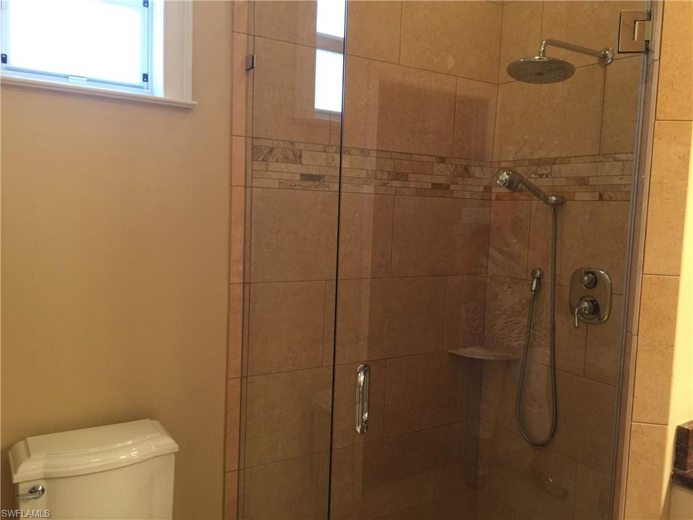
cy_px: 260
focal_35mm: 29
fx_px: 581
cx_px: 346
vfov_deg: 48.2
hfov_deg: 61.7
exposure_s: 1/15
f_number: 2.2
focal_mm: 4.15
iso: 100
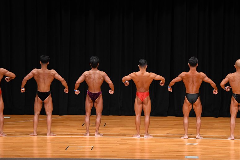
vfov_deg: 8.2
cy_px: 80
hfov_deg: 12.2
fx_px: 1119
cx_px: 120
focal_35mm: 168
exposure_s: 1/400
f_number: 5.6
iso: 3200
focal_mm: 112
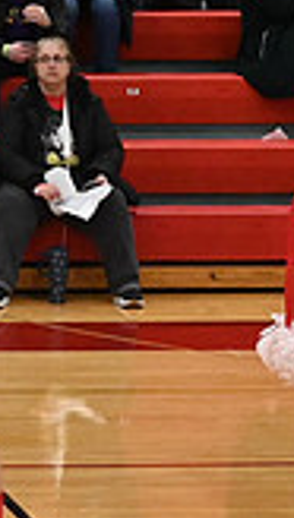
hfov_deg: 3.1
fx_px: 5344
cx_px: -591
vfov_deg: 5.5
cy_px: 409
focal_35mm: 388
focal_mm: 70
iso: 6400
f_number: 4
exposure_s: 1/400
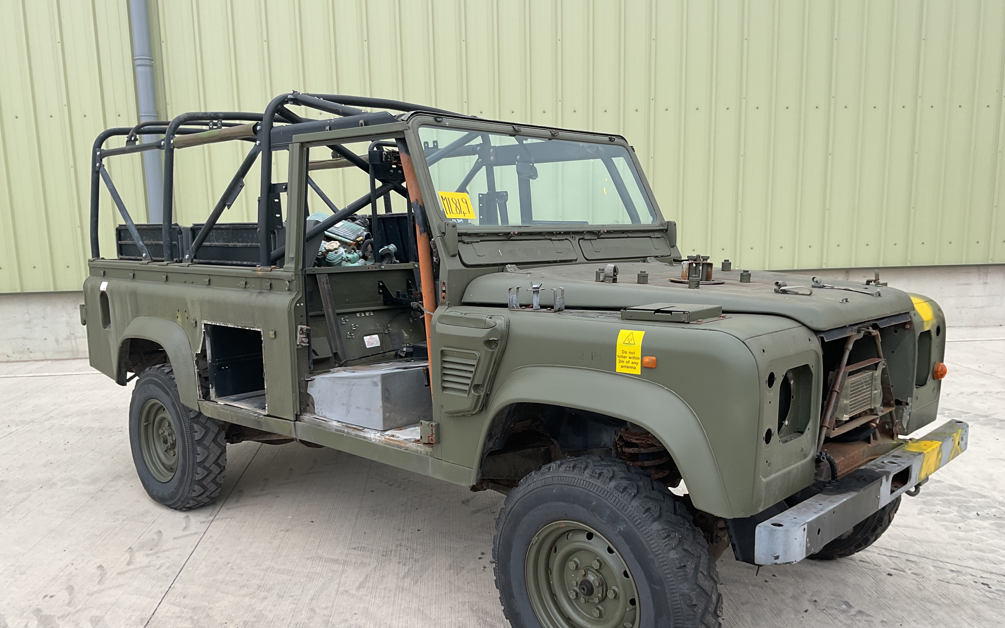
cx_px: 507
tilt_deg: -10.5
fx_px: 849
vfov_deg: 40.5
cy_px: 371
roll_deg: +1.3
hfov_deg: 61.2
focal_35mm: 31
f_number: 1.8
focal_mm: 3
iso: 16
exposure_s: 1/551
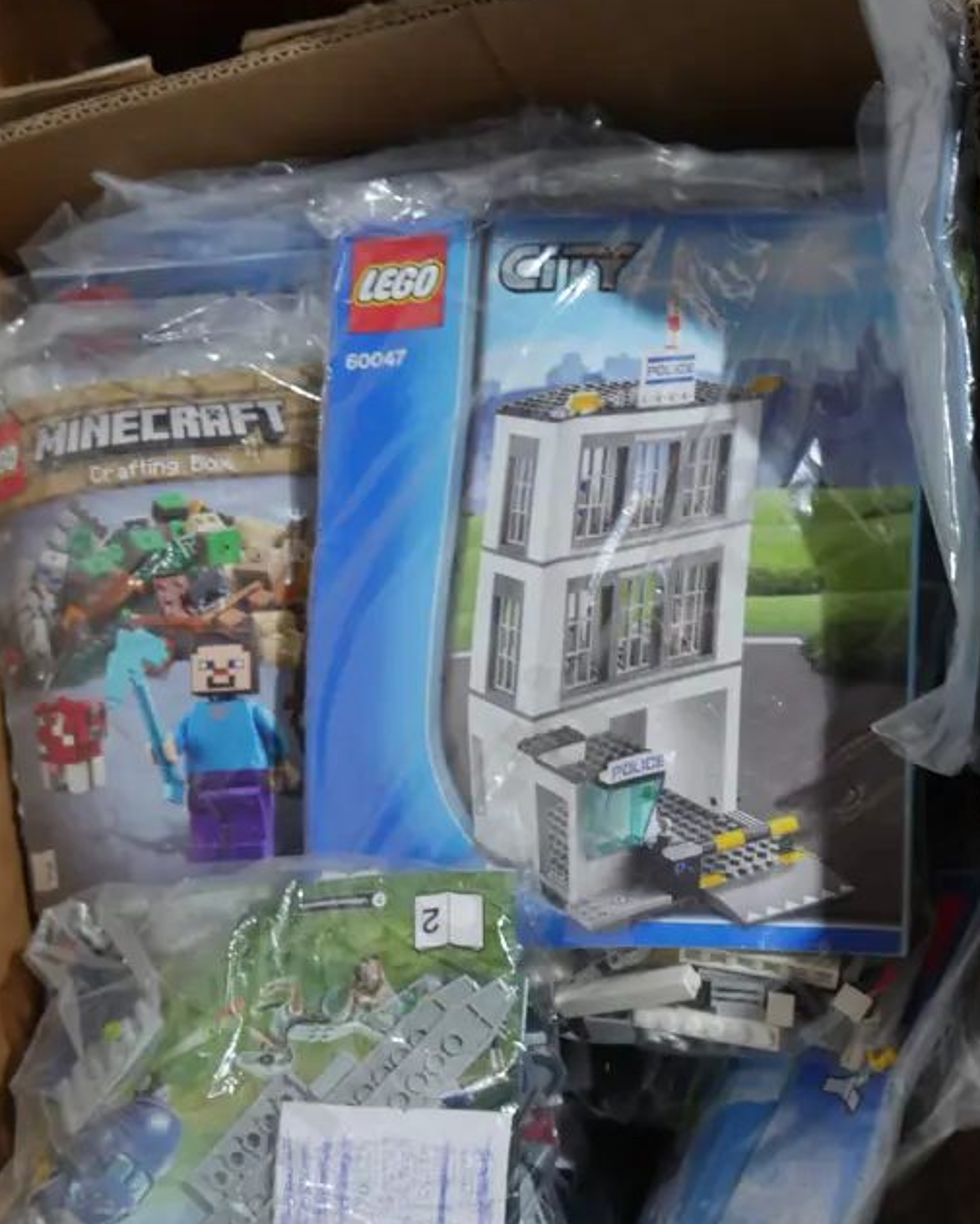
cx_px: 462
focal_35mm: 57
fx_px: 2066
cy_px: 888
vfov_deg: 32.5
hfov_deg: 26.7
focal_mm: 18
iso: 1250
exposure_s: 1/60
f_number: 4
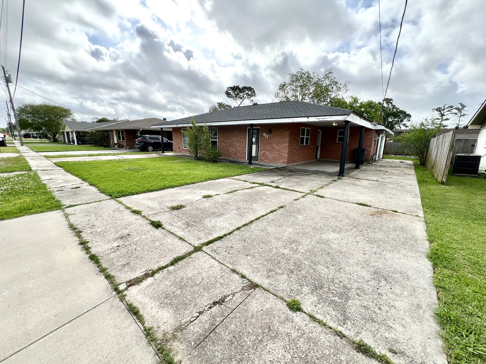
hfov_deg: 106.2
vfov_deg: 89.9
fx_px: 183
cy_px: 182
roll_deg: -0.9
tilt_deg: -11.6
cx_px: 243
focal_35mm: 13
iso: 32
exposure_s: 1/809
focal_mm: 1.57
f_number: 1.8
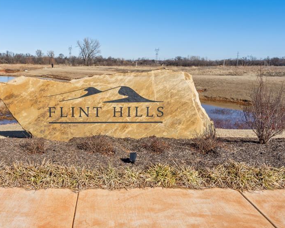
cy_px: 102
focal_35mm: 33
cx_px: 106
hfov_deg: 53.6
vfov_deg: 44.5
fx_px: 278
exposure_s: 1/2000
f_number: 10
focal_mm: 24
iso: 200
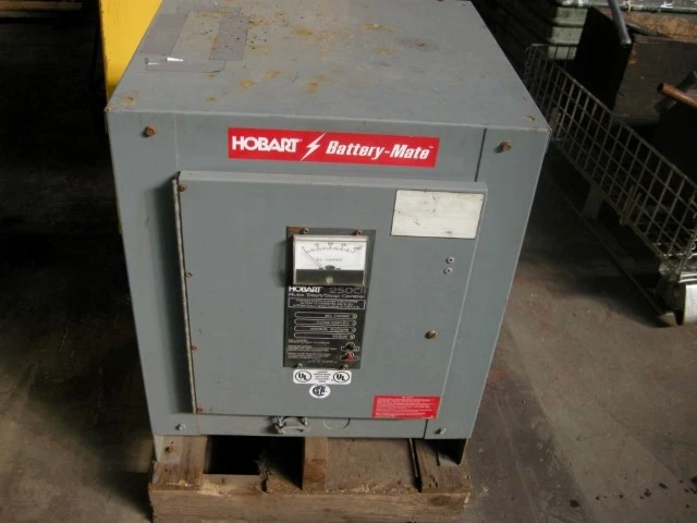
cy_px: 262
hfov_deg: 52.6
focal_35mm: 35
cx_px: 348
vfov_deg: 40.7
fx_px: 705
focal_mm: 7.5
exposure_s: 1/61.5
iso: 222
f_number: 2.7
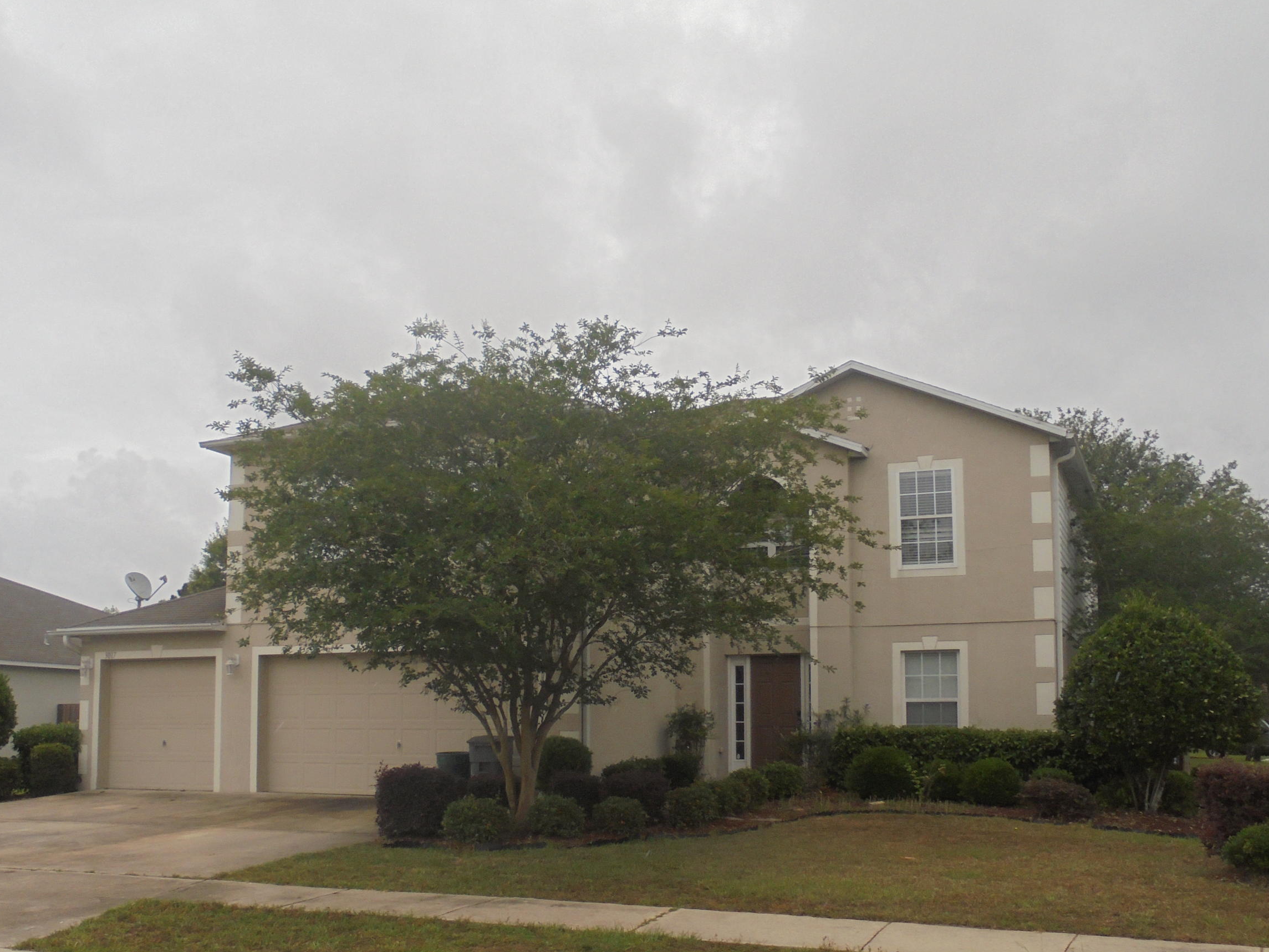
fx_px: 1393
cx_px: 587
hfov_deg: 48.9
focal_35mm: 38
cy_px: 621
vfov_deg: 37.4
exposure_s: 1/800
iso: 100
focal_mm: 5.3
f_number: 3.7
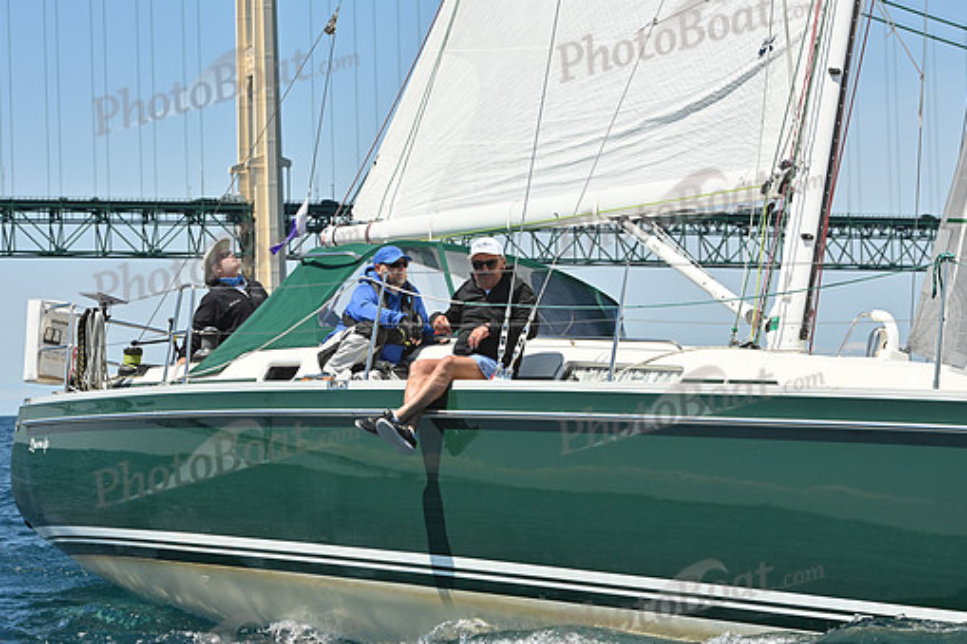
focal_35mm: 114
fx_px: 3061
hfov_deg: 18.0
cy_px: 333
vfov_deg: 12.0
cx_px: 460
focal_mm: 100
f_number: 9
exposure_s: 1/1000
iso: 320
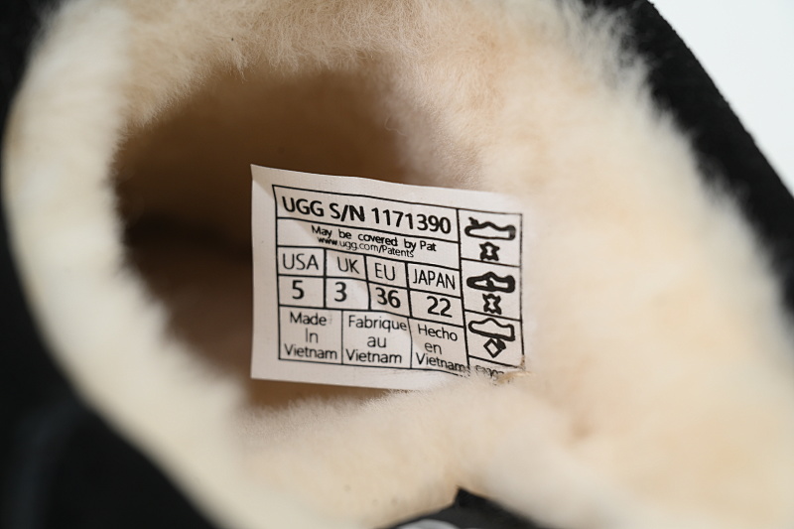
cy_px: 264
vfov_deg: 11.4
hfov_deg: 17.1
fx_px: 2646
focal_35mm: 120
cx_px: 397
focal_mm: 120
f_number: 10
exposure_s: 1/100
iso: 400
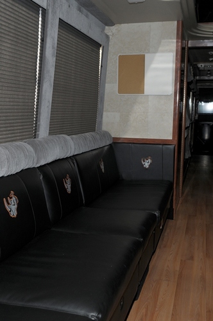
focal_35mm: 36
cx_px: 106
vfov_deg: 53.2
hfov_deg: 36.8
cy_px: 160
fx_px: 320
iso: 200
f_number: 5.6
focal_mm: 24
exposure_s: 1/160
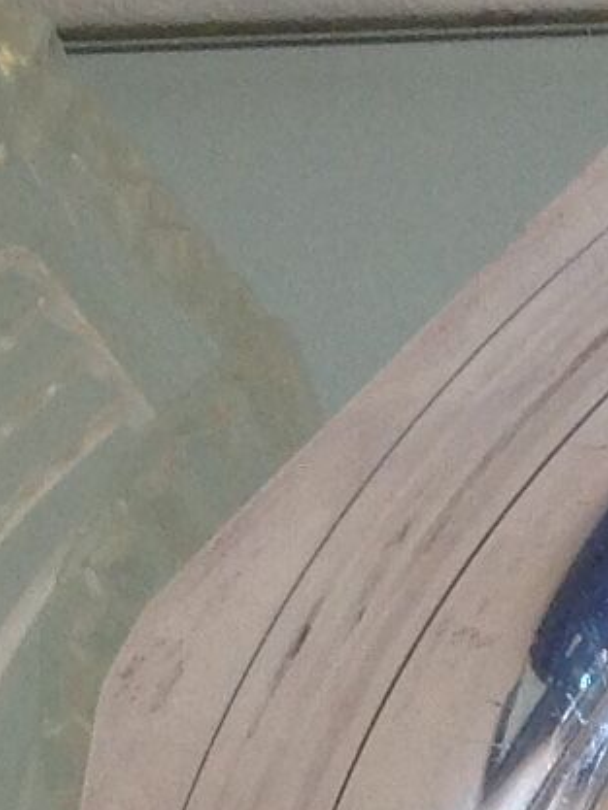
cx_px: 1511
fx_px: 5079
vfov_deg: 8.9
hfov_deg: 6.5
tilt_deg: -60.8
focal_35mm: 217
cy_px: 1127
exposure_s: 1/30
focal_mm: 4.28
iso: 64
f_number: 2.4
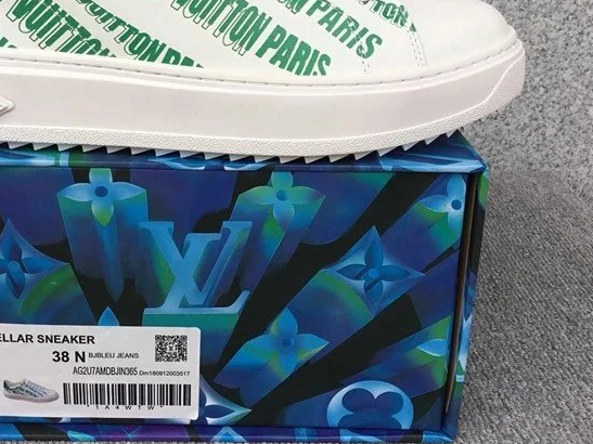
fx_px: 873
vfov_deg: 28.3
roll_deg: -1.2
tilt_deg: -18.4
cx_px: 208
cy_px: 132
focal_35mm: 51
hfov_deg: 37.2
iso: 25
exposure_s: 1/102
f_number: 2.4
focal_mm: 3.3
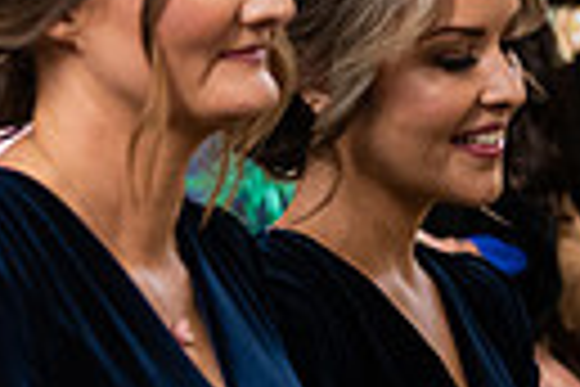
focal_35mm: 248
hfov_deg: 7.9
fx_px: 3995
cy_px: 331
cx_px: -616
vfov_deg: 5.5
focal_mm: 55
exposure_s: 1/200
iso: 800
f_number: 3.5
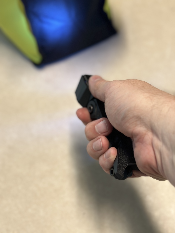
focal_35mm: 48
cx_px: 88
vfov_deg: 39.7
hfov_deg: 30.3
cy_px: 116
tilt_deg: -57.6
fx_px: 323
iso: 200
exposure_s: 1/60
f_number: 1.78
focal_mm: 6.86
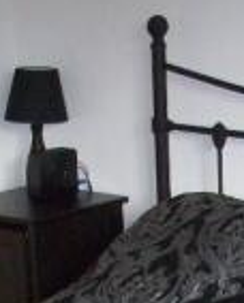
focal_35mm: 148
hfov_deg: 10.4
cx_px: 243
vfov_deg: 12.5
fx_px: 1333
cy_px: 419
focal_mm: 6.2
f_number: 2.8
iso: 160
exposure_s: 1/45
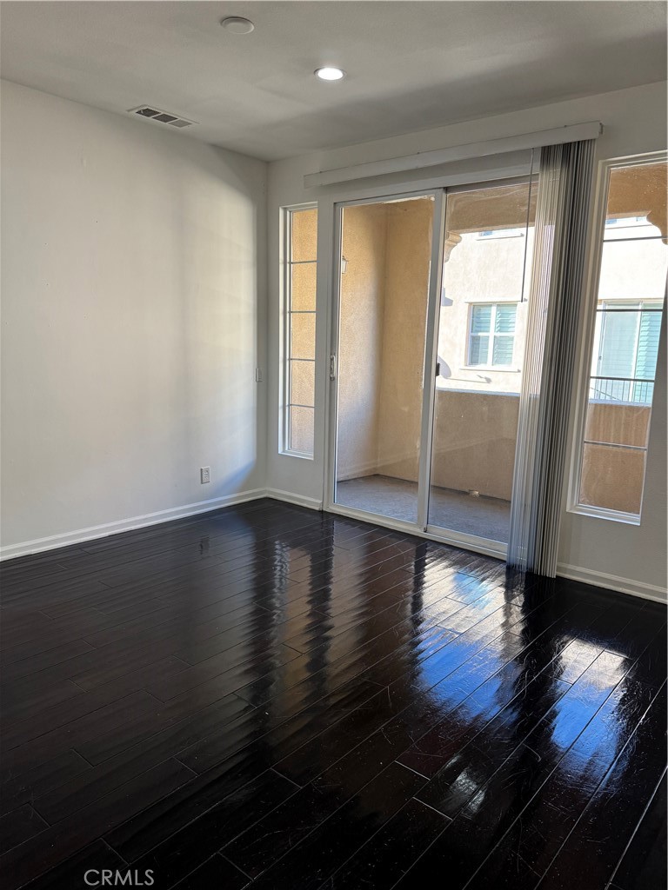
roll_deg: -1.1
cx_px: 334
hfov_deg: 56.8
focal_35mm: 24
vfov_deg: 71.6
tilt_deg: -8.9
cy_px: 445
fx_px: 618
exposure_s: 1/120
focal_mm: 6.76
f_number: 1.78
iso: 125
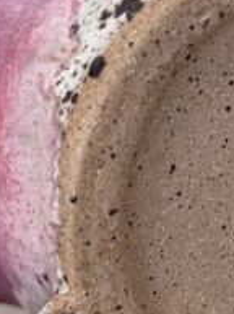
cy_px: 135
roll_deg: -2.7
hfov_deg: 13.3
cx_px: 286
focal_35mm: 108
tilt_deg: -13.1
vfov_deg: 18.2
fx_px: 977
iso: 160
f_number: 1.6
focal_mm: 5.96
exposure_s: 1/60
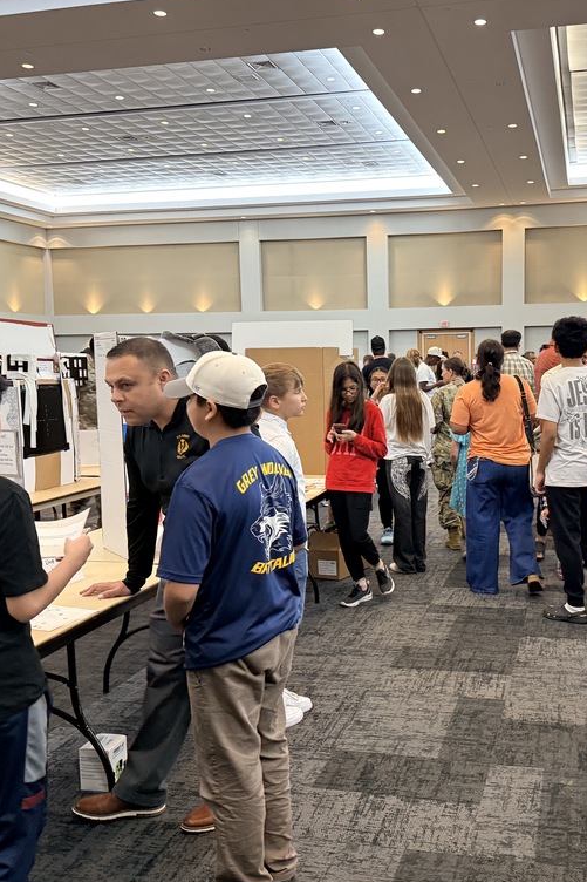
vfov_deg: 55.8
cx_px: 410
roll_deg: -0.8
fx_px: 832
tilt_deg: -4.8
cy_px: 442
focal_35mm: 34
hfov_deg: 38.2
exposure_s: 1/60
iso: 320
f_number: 1.78
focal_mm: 6.76
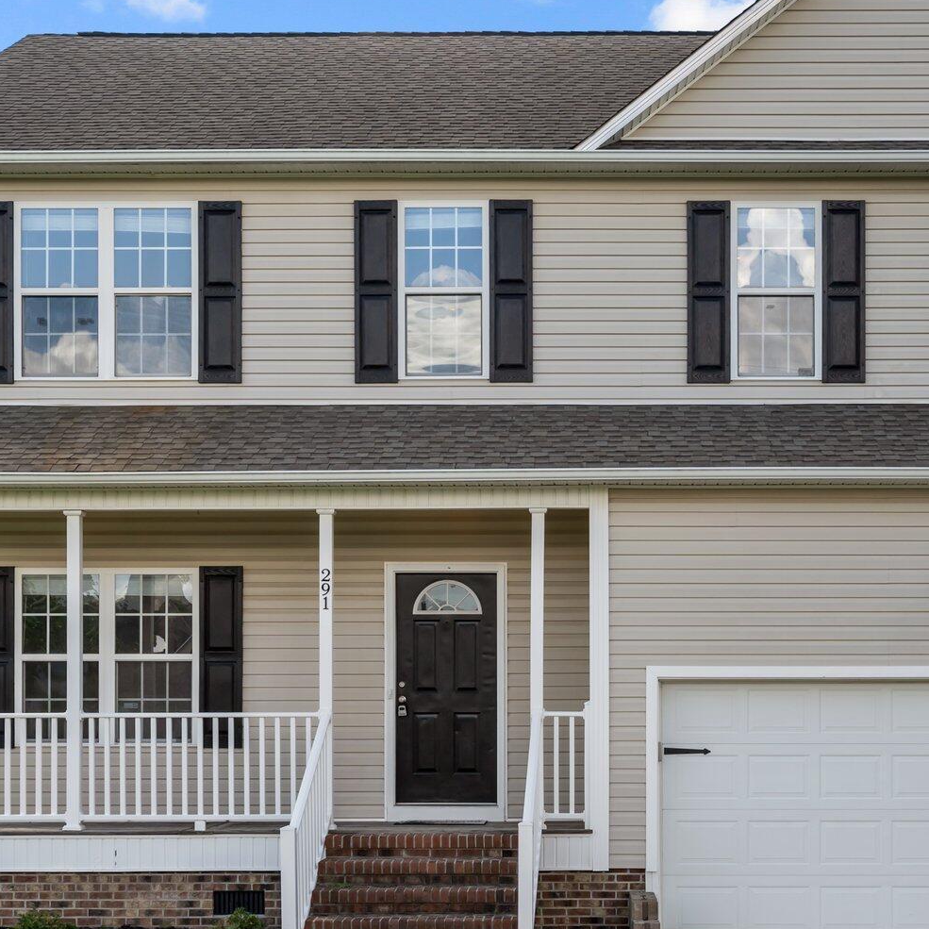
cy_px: 434
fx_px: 1609
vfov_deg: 32.2
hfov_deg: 32.0
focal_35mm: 53
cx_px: 585
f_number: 6.3
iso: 64
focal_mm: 30
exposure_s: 1/400
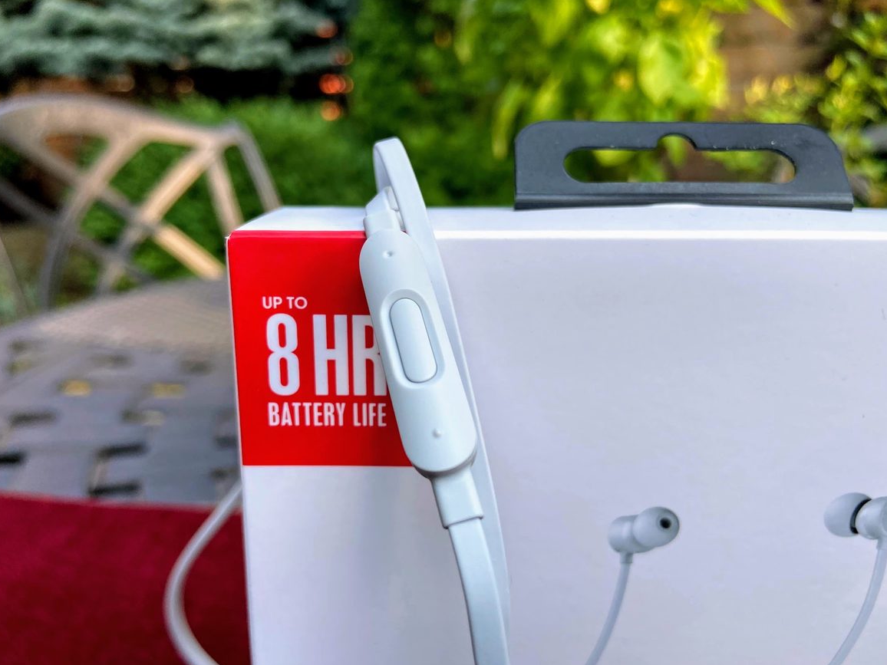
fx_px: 692
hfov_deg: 65.3
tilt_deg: -18.6
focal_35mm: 27
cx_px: 430
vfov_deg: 51.3
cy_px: 344
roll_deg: -0.4
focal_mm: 4.25
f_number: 1.8
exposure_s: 1/258
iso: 32
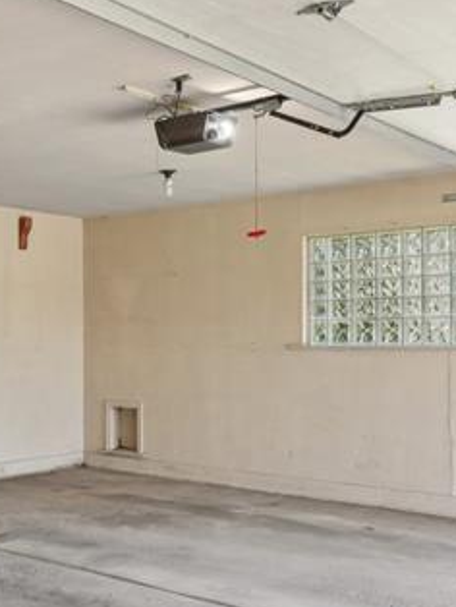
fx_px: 824
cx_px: 66
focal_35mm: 47
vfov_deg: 40.2
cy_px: 367
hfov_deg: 29.9
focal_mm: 10
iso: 250
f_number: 8
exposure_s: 1/30
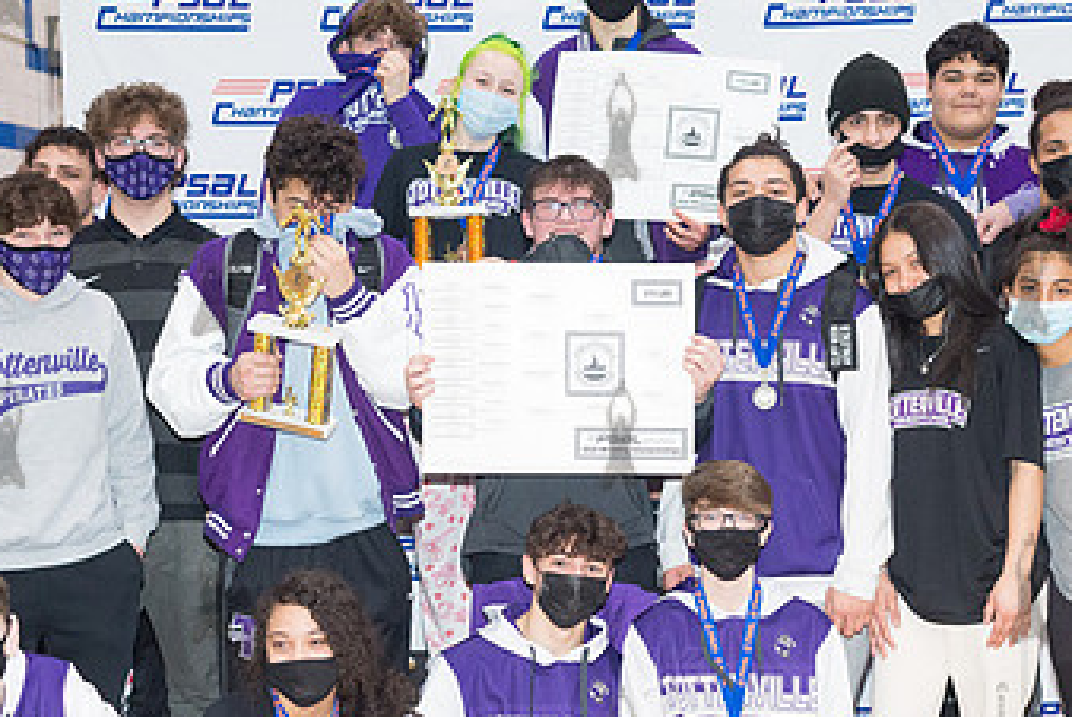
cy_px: 433
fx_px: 1788
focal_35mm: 60
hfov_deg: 33.3
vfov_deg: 22.6
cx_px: 618
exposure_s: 1/250
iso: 4000
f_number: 5
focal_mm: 35
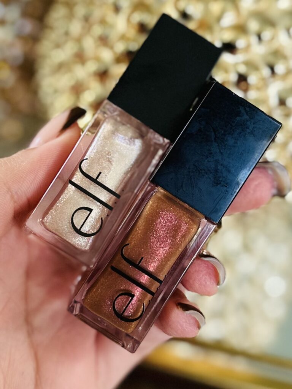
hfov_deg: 56.8
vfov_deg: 71.6
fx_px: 270
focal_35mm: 24
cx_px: 146
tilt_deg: -43.3
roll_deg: -5.3
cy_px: 194
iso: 250
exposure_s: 1/60
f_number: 1.78
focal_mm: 6.86
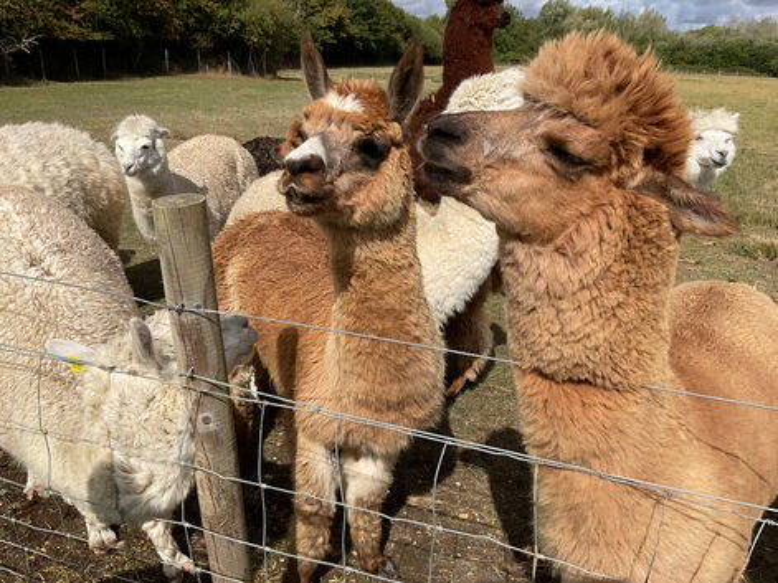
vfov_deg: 48.2
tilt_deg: -19.1
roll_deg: -1.8
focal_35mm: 29
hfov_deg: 61.7
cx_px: 389
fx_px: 652
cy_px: 292
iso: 16
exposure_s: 1/3125
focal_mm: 3
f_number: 1.8
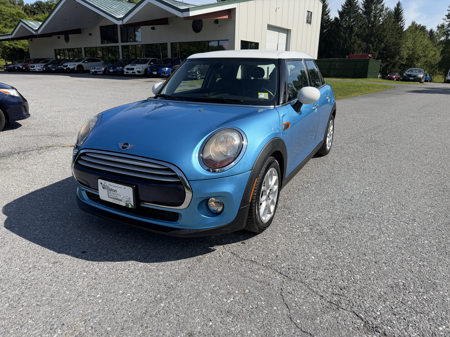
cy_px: 168
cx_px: 225
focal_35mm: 24
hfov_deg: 71.6
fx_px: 312
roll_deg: -0.8
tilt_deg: -16.8
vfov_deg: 56.8
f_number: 1.78
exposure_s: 1/5319
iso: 80
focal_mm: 6.76
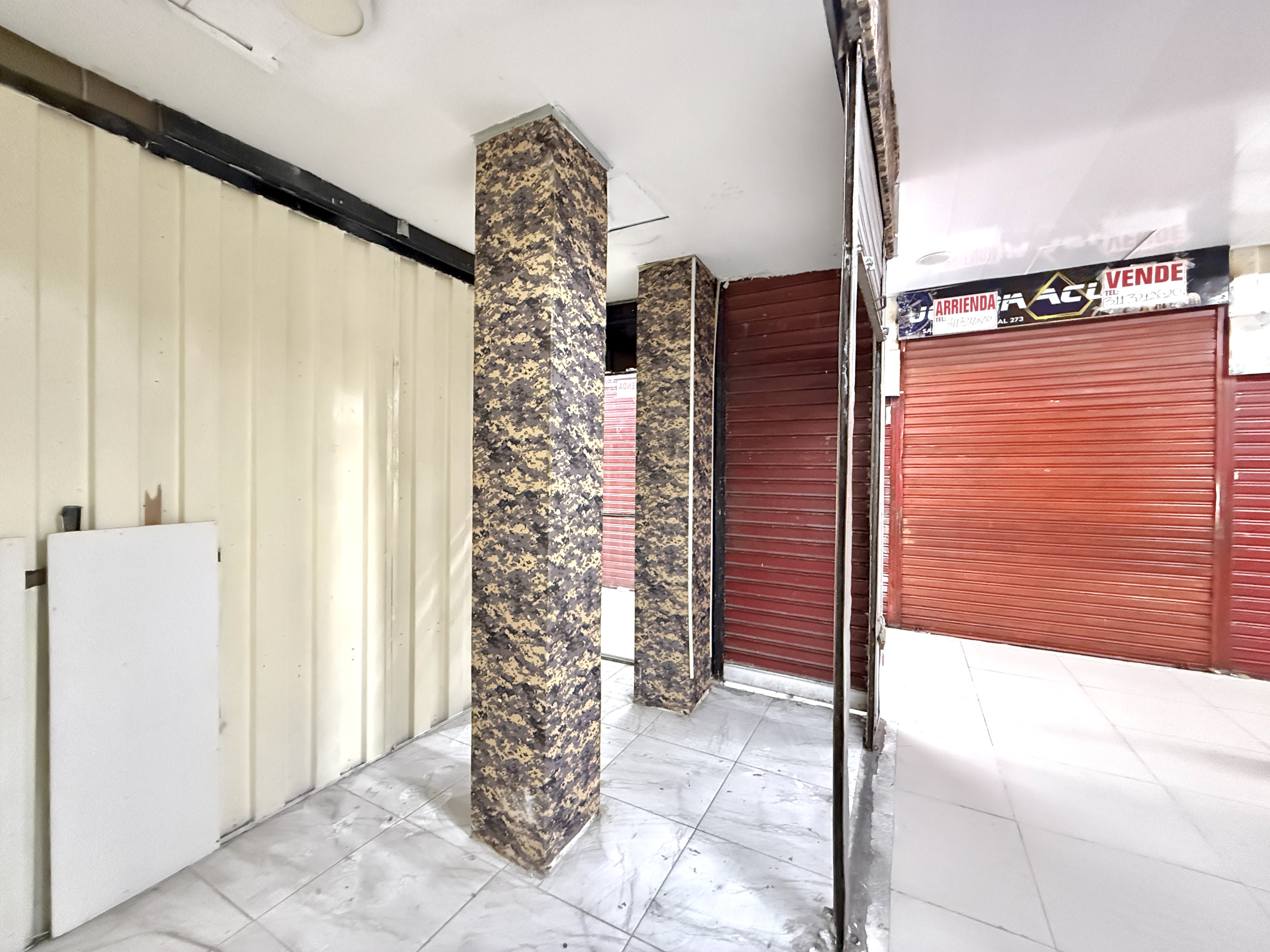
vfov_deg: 85.7
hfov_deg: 102.1
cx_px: 635
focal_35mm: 14
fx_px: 514
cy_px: 476
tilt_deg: -0.6
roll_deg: -0.5
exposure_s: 1/40
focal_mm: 2.22
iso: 1250
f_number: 2.2
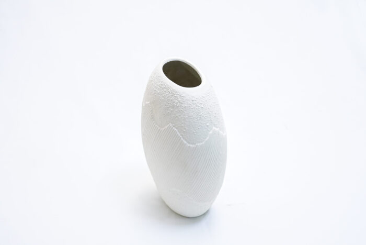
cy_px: 122
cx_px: 183
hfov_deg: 41.1
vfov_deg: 28.1
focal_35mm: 48
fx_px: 488
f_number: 8
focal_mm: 48
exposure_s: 1/200
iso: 3200
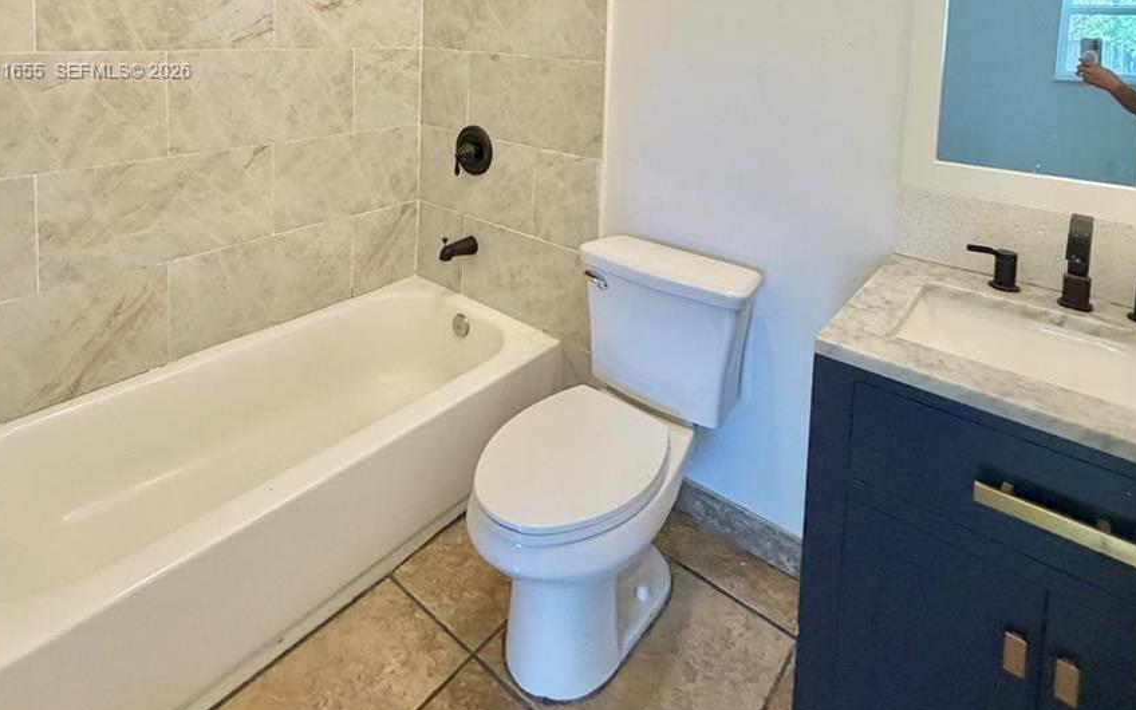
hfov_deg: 82.2
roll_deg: -1.8
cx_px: 545
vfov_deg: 50.8
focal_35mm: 21
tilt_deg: -2.3
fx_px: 650
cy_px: 72
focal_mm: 2.22
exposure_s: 1/120
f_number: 2.2
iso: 320
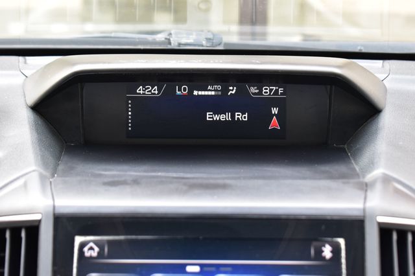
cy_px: 138
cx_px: 208
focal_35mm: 82
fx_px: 951
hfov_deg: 24.6
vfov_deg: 16.5
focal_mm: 55
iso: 400
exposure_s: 1/25
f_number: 7.1
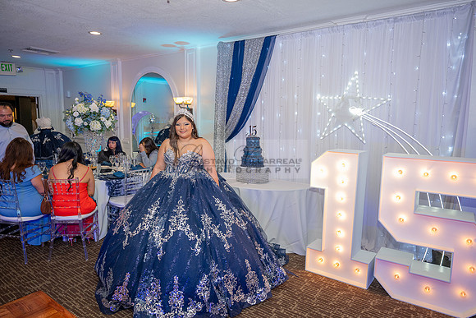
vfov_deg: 53.2
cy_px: 159
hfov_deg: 73.7
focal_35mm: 24
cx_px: 238
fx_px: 317
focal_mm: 24
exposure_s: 1/200
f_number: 2.8
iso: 1000
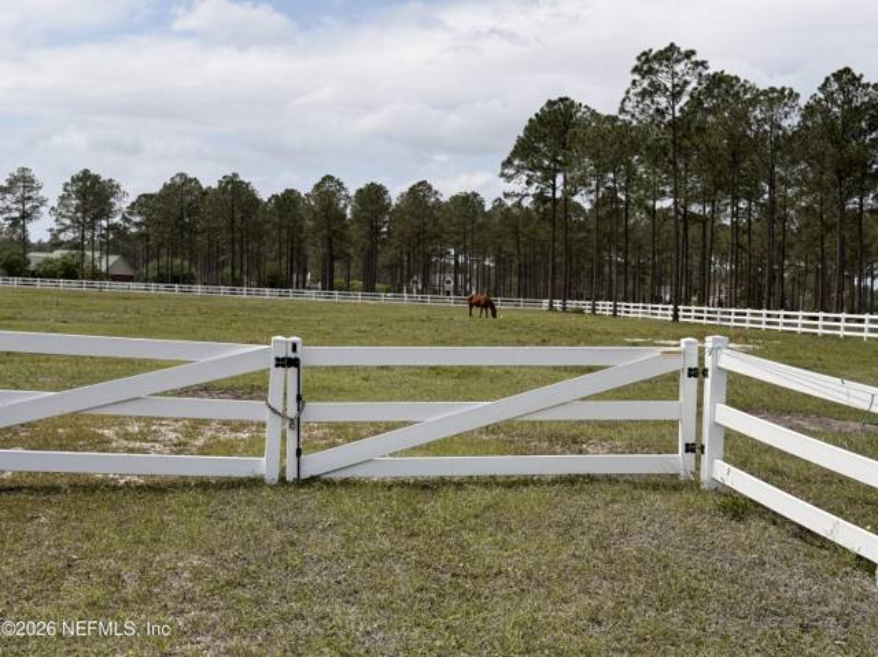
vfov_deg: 30.2
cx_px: 439
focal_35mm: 48
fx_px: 1217
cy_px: 328
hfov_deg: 39.7
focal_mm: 6.76
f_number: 1.78
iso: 64
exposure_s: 1/6536
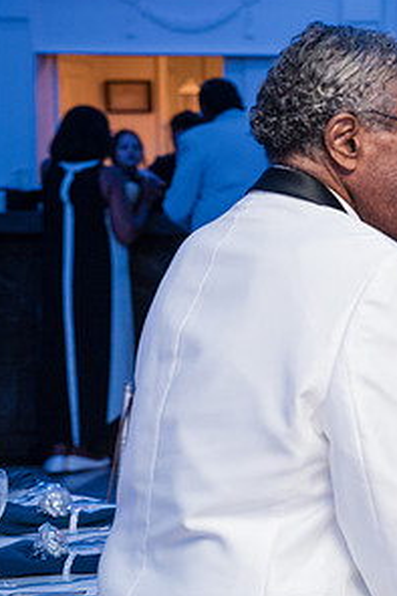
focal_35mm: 104
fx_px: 1722
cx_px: 562
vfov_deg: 19.6
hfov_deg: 12.6
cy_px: 235
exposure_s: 1/250
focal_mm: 53
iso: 3200
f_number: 4
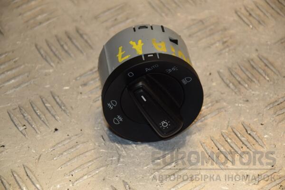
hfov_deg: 13.0
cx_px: 142
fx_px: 1247
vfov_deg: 8.7
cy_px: 95
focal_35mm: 158
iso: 800
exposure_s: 1/200
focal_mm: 105
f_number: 6.3
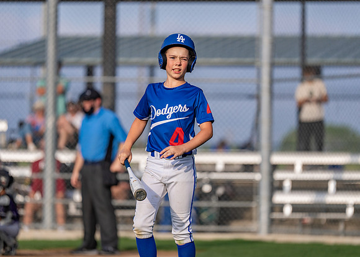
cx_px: 185
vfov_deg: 6.0
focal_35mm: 241
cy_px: 133
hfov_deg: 8.4
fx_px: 2462
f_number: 2.8
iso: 250
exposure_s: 1/5000
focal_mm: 200
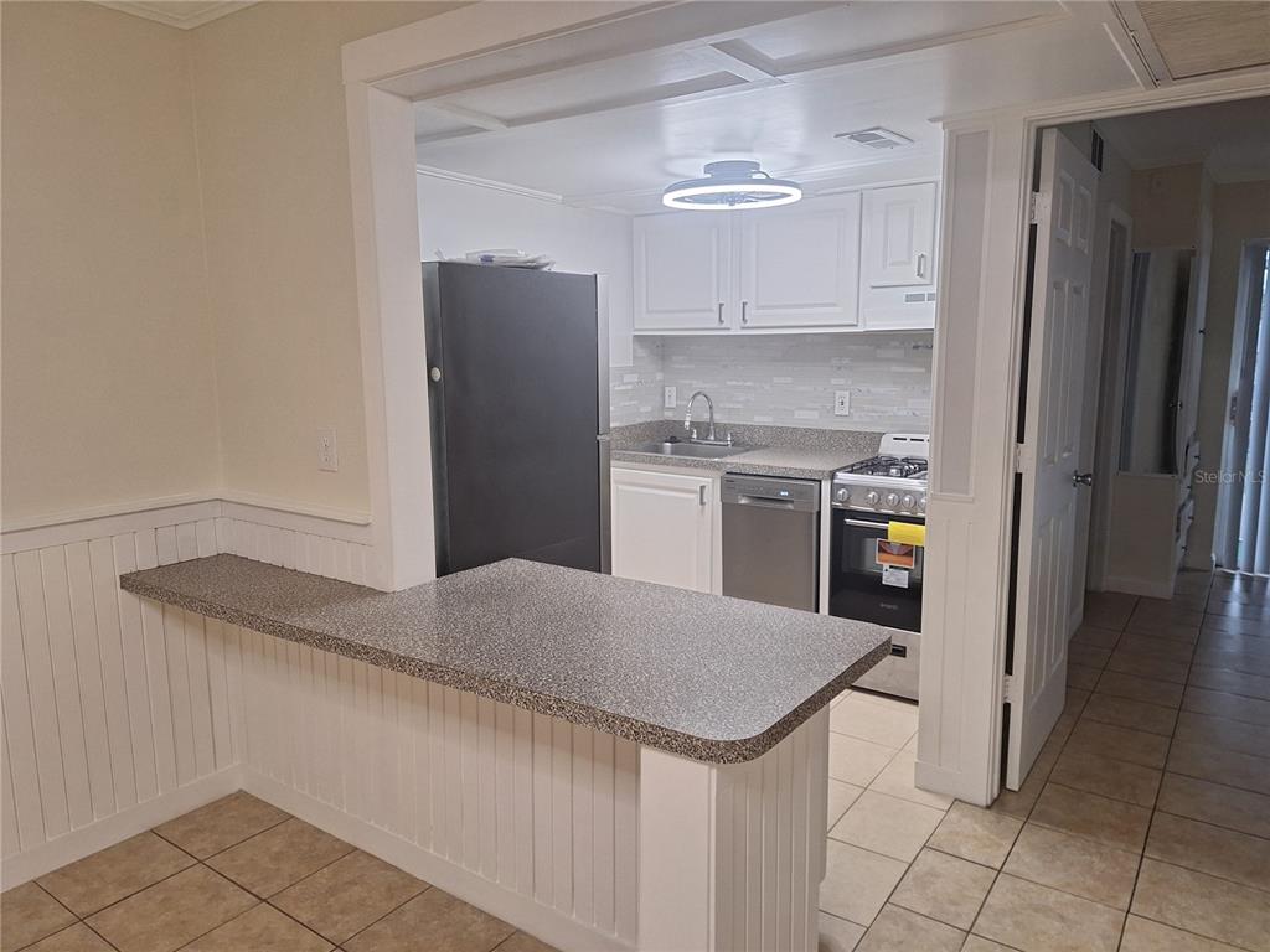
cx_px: 635
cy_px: 476
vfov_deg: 58.9
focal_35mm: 23
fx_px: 844
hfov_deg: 73.9
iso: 80
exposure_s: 1/40
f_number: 1.8
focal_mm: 5.54
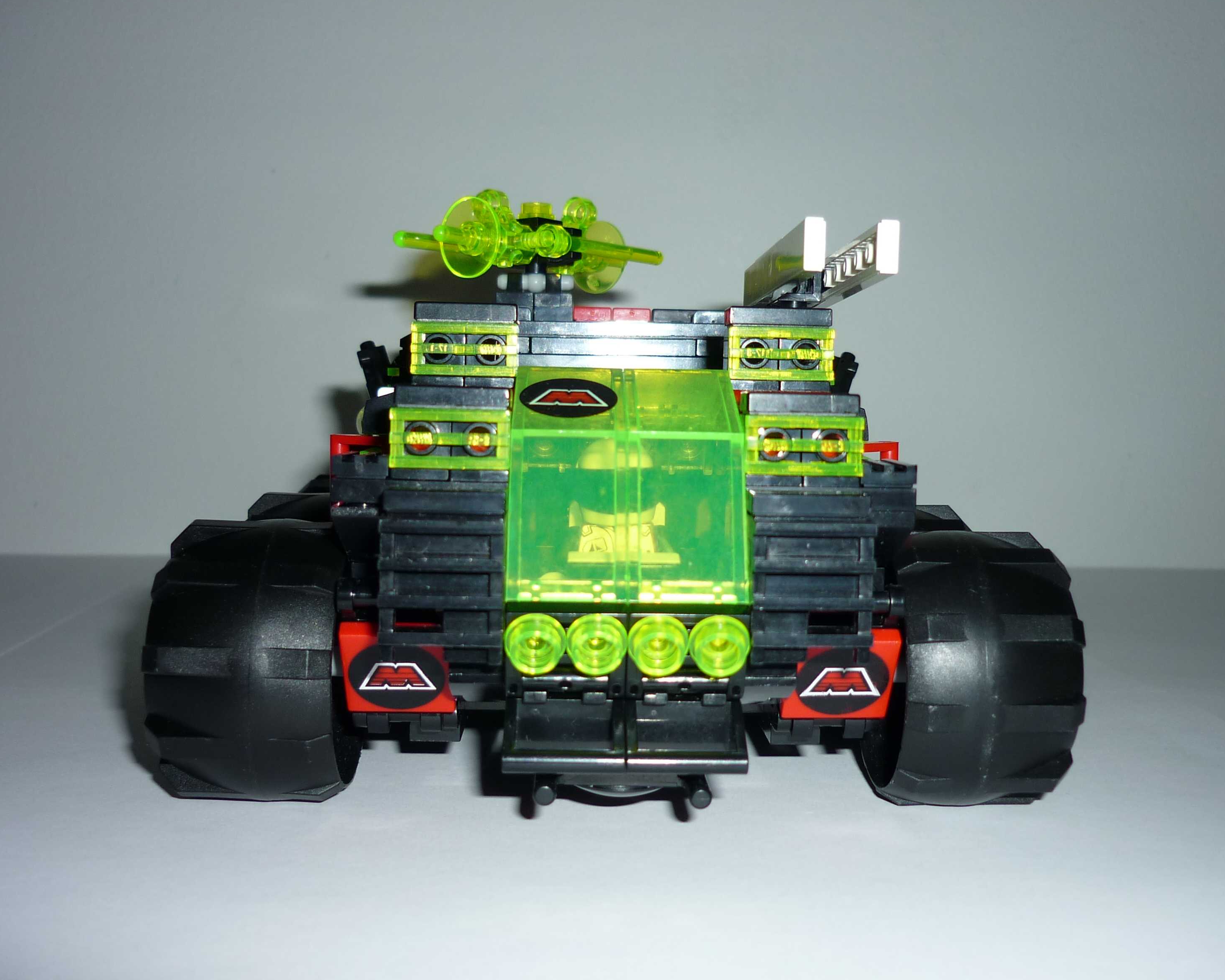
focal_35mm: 36
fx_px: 1305
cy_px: 502
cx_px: 623
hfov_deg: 50.3
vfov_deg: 41.2
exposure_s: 1/60
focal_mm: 5.5
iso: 100
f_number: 2.8
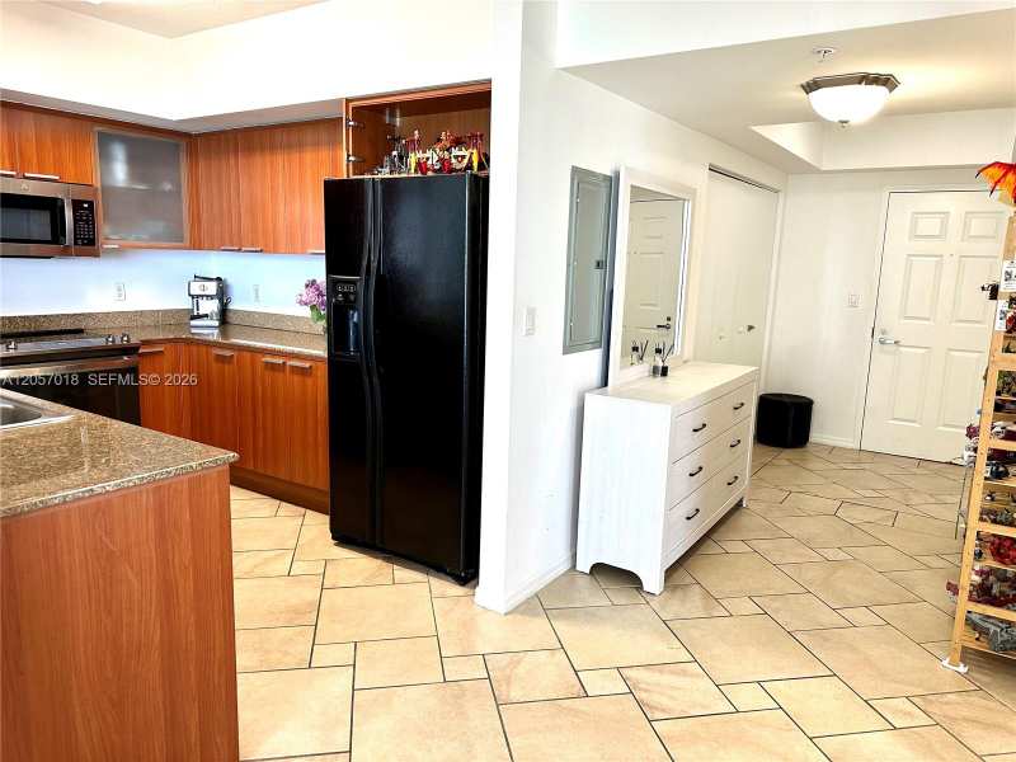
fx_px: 704
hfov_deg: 71.6
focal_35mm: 24
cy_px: 381
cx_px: 508
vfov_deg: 56.8
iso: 125
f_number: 1.78
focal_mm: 6.86
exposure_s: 1/60
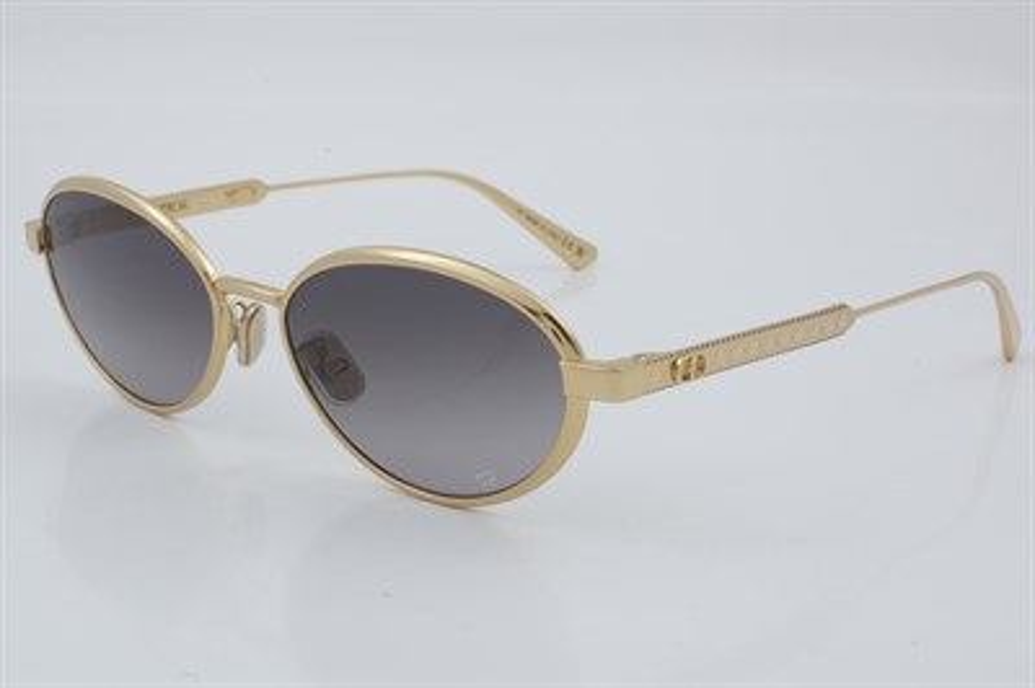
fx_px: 2154
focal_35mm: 75
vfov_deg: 18.2
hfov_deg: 27.0
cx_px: 518
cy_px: 344
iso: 100
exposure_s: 1/4
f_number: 29
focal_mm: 50
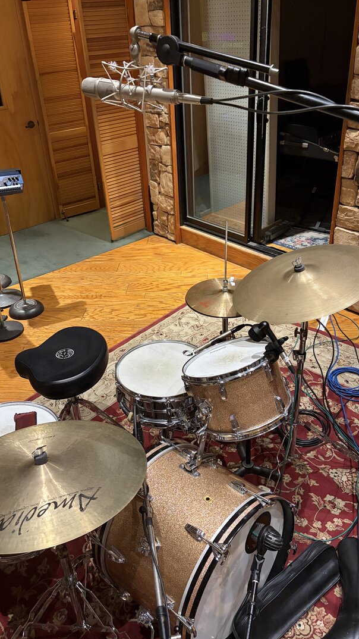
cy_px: 320
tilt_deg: -31.0
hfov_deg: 40.2
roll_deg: +2.7
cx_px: 179
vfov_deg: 66.1
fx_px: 491
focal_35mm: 29
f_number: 1.6
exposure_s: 1/40
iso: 500
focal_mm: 5.96
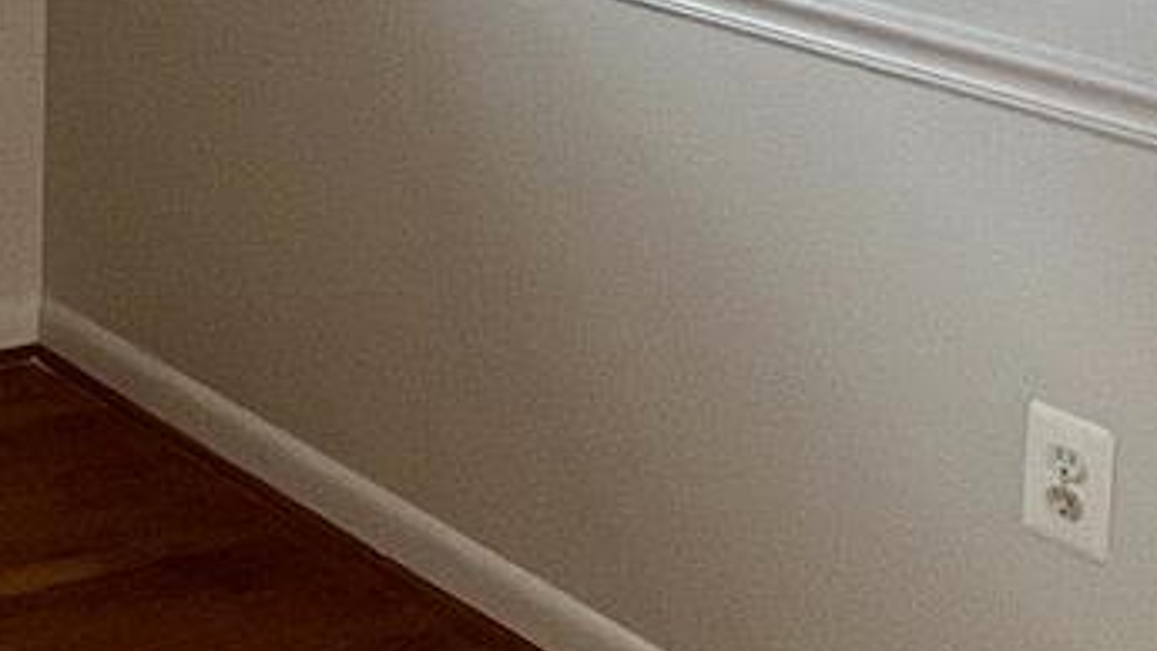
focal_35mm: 84
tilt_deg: -6.5
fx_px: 2577
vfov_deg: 13.6
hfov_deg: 23.3
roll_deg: -0.3
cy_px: -295
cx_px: -215
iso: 160
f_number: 1.8
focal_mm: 1.57
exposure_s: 1/120
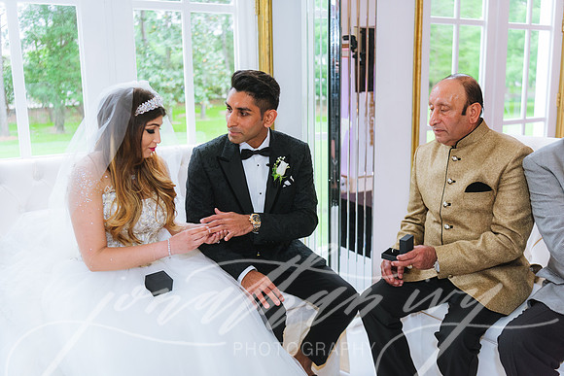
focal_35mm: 38
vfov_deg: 35.1
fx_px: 595
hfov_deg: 50.7
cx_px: 282
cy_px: 188
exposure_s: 1/200
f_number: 2.8
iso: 800
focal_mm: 38
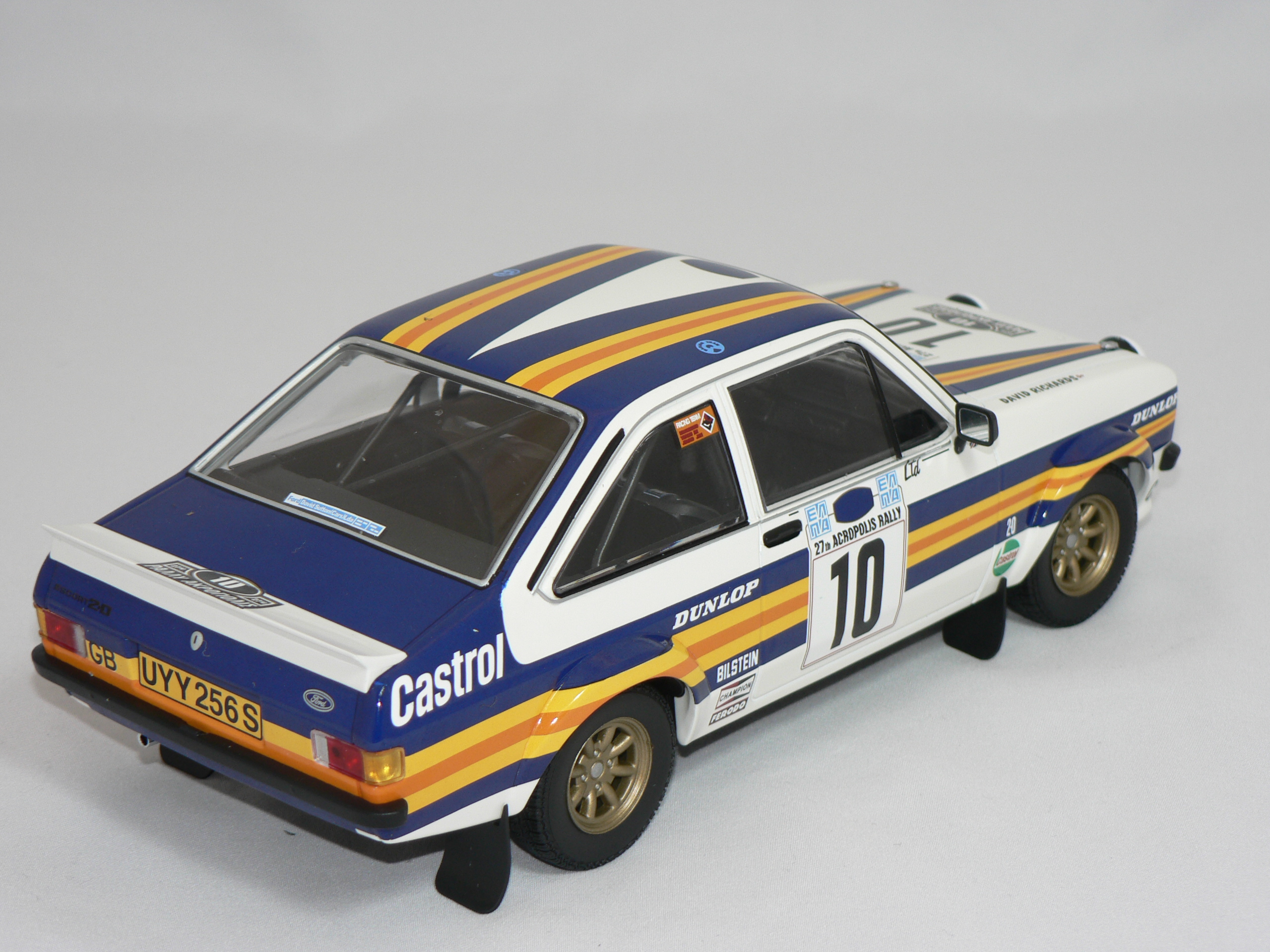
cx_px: 635
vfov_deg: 16.2
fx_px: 3339
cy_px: 476
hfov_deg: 21.5
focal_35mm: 91
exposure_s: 1/60
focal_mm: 15.2
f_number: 3.2
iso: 80
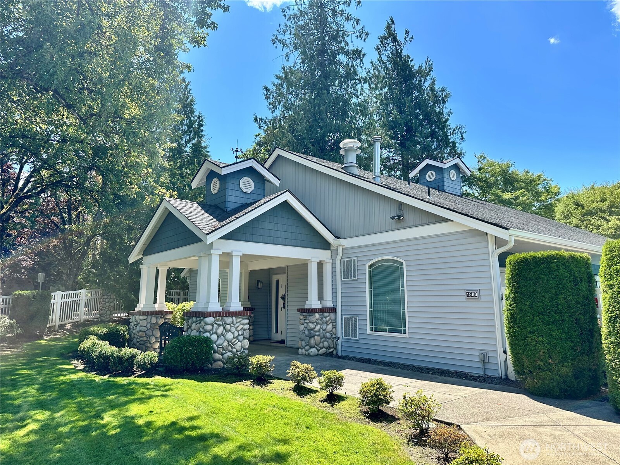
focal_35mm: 24
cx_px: 310
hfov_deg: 71.6
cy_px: 232
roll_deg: +0.7
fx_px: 430
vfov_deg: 56.8
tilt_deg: +10.9
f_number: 1.78
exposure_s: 1/2252
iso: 80
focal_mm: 6.86
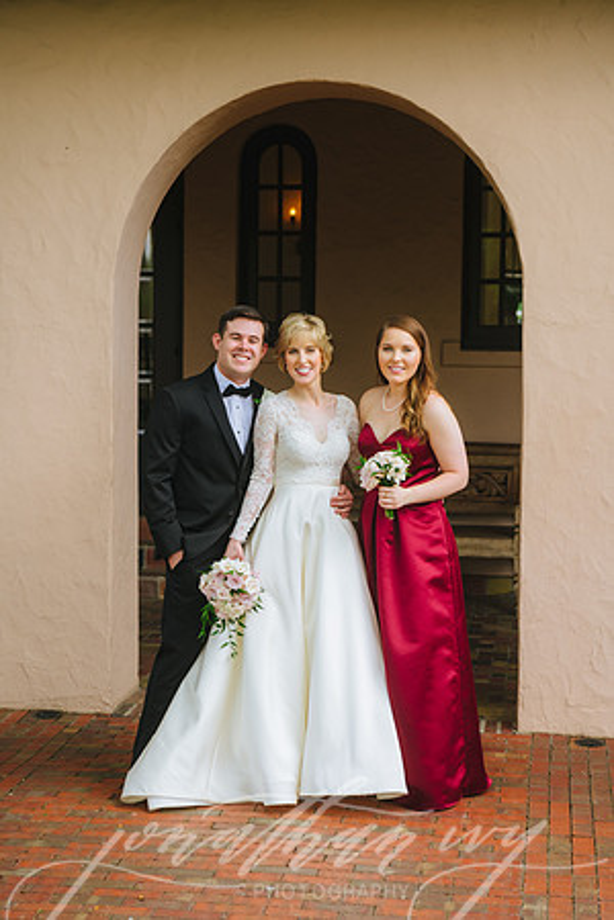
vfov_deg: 28.8
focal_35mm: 70
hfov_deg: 19.5
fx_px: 1791
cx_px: 307
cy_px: 460
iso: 250
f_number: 4
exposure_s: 1/250
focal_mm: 70
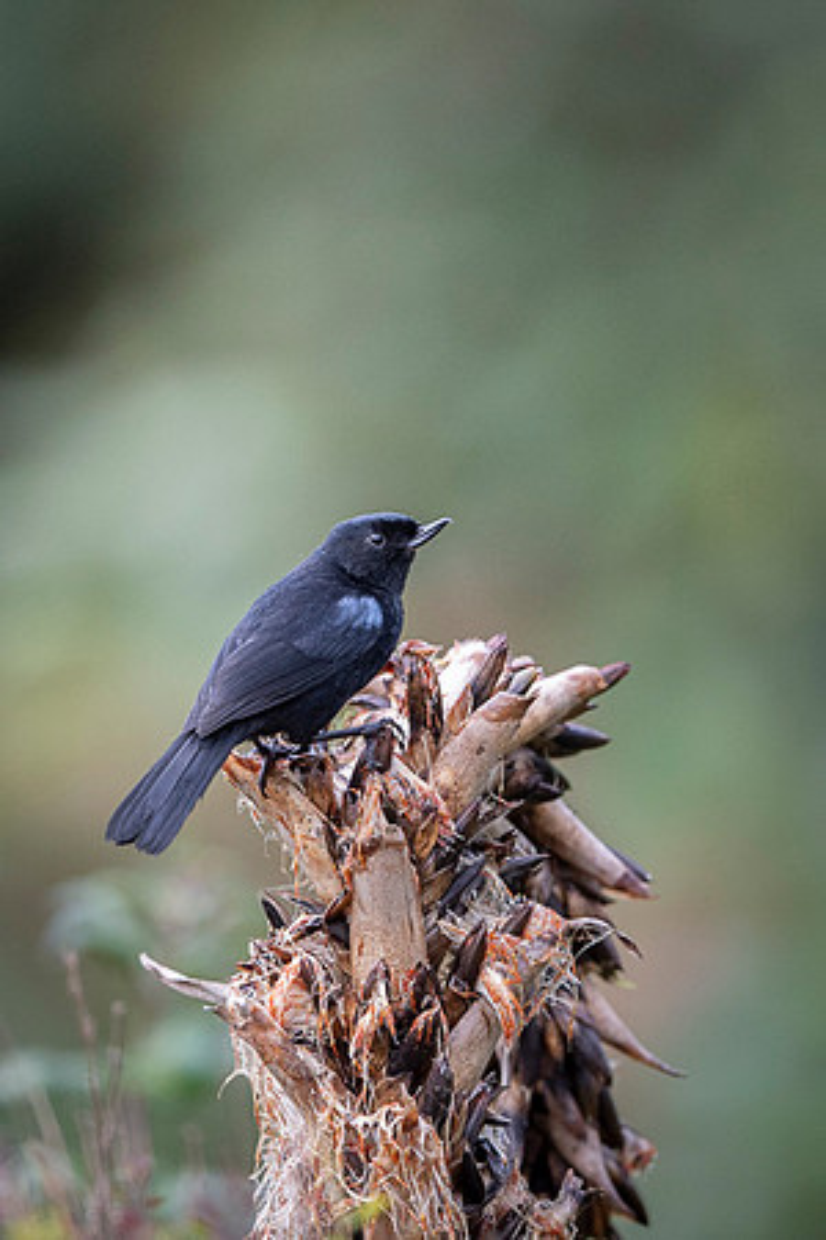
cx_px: 514
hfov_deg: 1.6
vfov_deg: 2.4
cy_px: 544
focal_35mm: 843
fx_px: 29020
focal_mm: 500
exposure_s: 1/3200
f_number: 4
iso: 2500
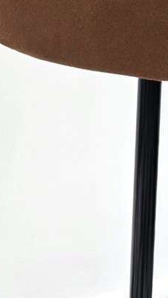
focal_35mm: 117
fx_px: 927
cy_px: -374
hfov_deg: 10.3
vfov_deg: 14.0
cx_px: 177
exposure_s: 1/120
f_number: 1.7
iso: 80
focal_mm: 6.3
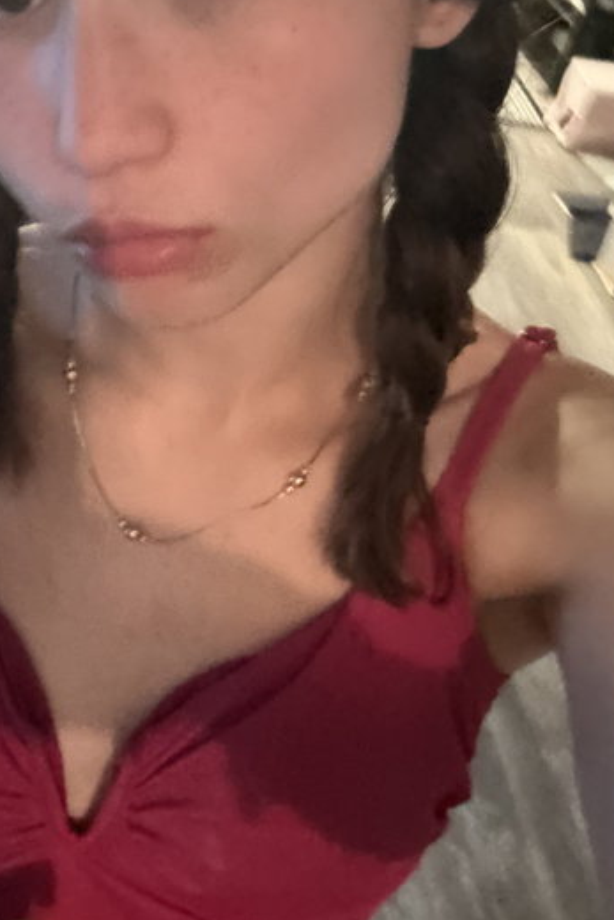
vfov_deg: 41.1
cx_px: 124
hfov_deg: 27.5
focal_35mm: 48
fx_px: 1227
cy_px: 460
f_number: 1.9
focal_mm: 2.69
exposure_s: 1/15
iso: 1000
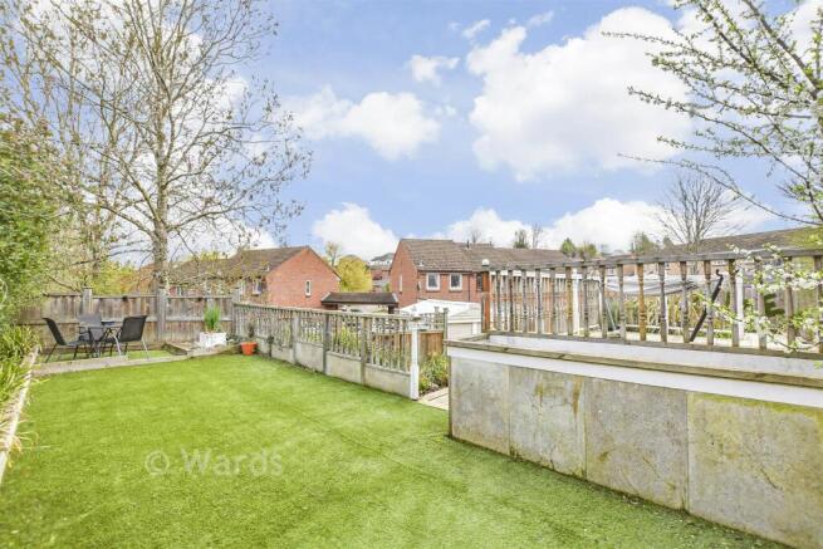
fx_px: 343
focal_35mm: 15
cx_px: 412
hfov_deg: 100.4
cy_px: 274
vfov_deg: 77.4
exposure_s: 1/250
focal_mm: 10
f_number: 8
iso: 320
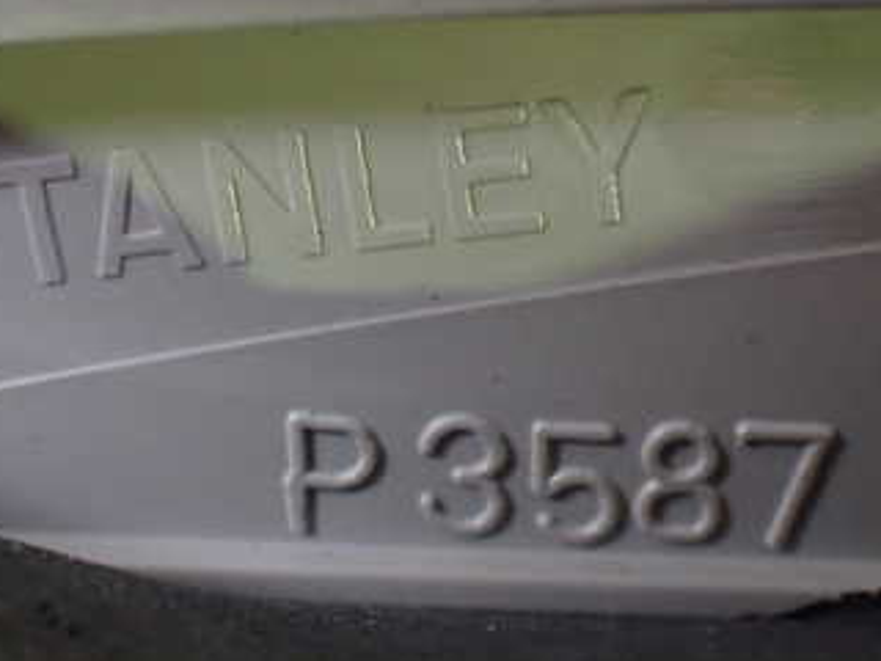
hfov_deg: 22.3
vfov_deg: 16.8
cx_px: 410
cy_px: 259
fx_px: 2240
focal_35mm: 88
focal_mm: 8.4
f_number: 3.1
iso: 800
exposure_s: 1/50
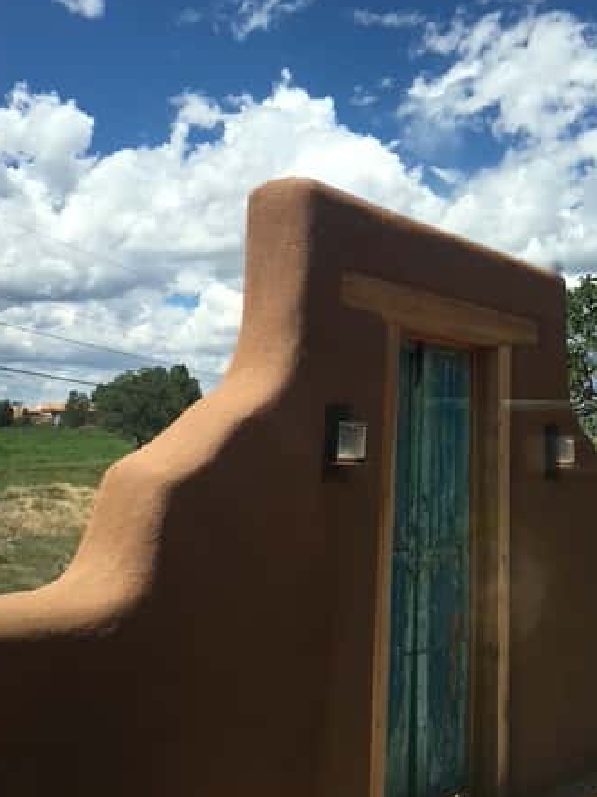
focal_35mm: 42
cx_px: 382
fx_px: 967
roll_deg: -2.6
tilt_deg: +11.2
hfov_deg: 34.1
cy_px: 238
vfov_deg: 43.9
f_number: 2.2
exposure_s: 1/1972
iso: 25
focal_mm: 4.15
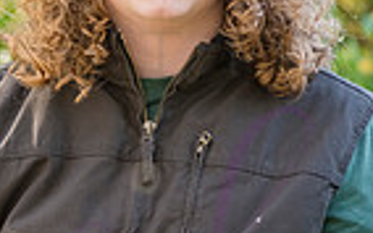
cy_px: 147
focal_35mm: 278
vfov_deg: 4.7
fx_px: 2828
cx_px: 158
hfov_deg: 7.5
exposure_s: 1/320
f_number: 3.5
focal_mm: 86
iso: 640
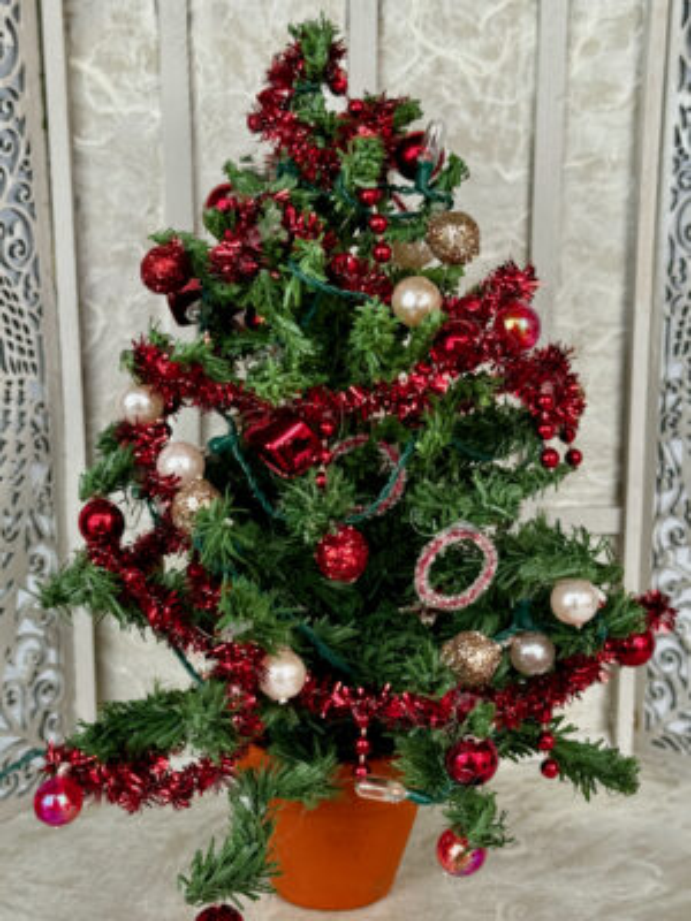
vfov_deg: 39.7
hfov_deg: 30.3
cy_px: 460
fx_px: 1278
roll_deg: +0.6
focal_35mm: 48
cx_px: 346
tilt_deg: -18.5
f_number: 1.78
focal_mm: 6.76
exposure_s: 1/144
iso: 80
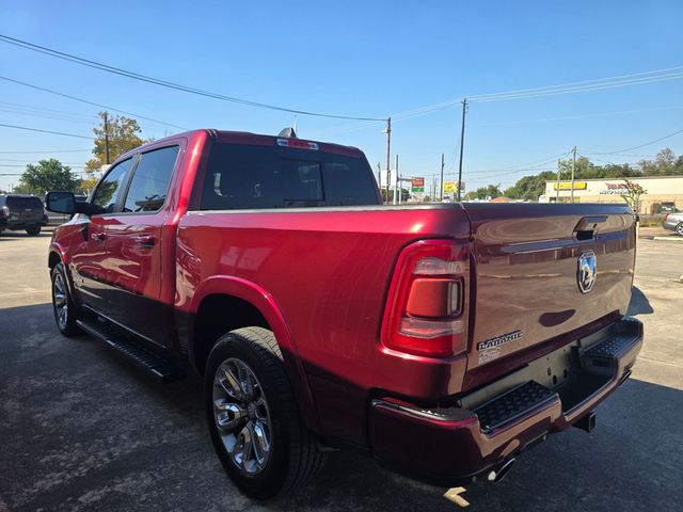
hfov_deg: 73.9
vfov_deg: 58.9
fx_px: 454
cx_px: 342
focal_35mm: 23
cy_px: 256
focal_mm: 6.3
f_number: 1.7
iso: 12
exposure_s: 1/434
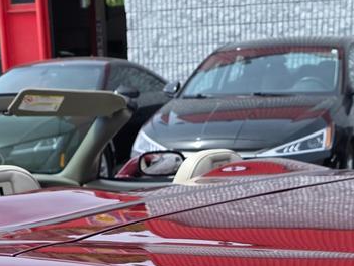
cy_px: 383
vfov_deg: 16.3
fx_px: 860
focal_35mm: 84
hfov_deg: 23.3
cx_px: 177
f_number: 1.7
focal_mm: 6.3
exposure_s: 1/3282
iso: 80
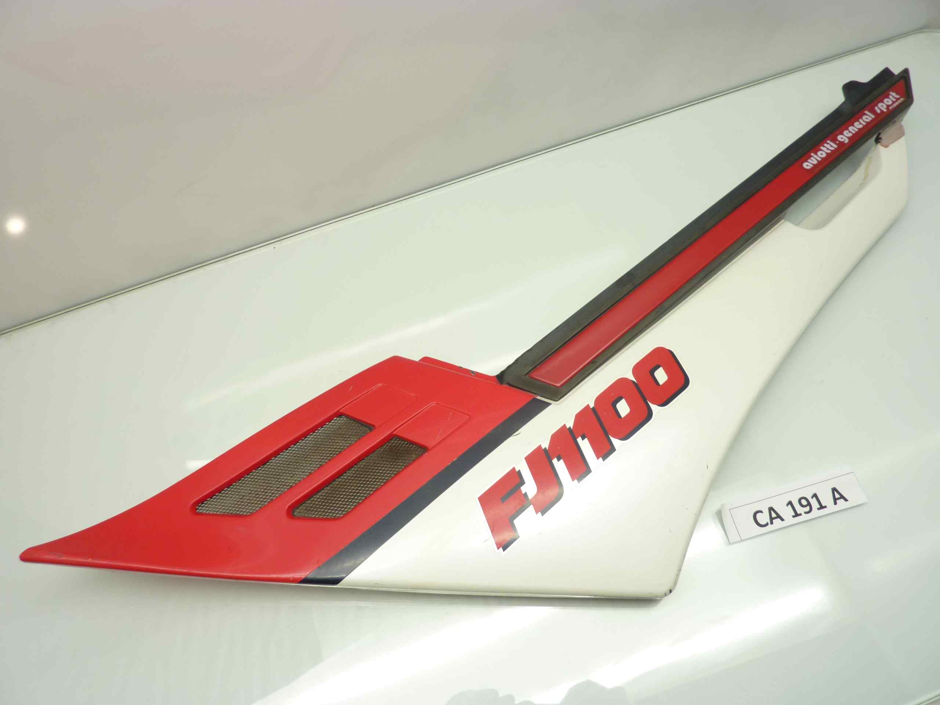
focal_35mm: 25
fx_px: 679
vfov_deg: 54.9
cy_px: 352
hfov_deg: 69.4
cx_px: 470
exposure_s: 1/15
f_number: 3.3
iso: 80
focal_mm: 4.1
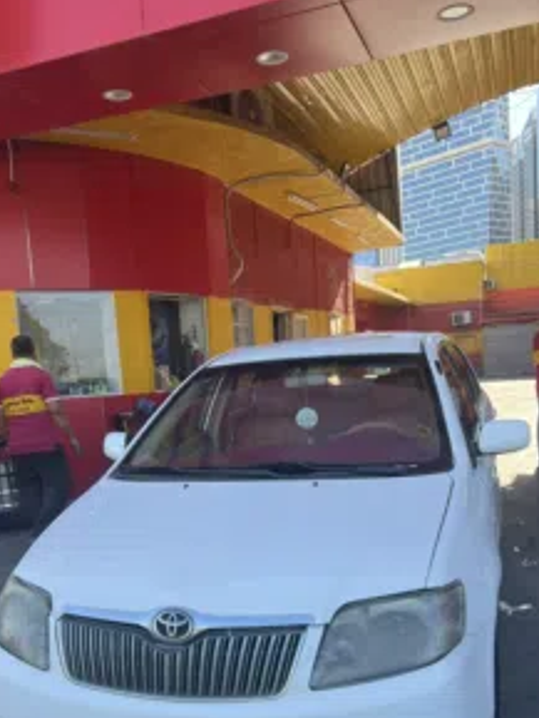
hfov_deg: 39.6
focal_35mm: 36
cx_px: 243
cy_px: 467
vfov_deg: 50.6
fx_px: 747
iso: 50
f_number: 1.5
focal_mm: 5.7
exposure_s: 1/808
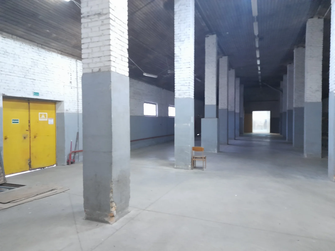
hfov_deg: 69.4
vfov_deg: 54.9
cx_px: 168
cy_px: 126
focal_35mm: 25
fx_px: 242
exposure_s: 1/10
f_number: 2
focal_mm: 4.6
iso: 640
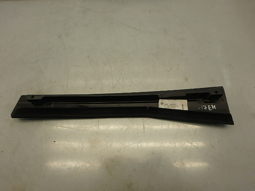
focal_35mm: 21
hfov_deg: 79.0
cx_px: 128
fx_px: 155
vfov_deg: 63.4
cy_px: 96
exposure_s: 1/250
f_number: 3.5
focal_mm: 3.7
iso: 400
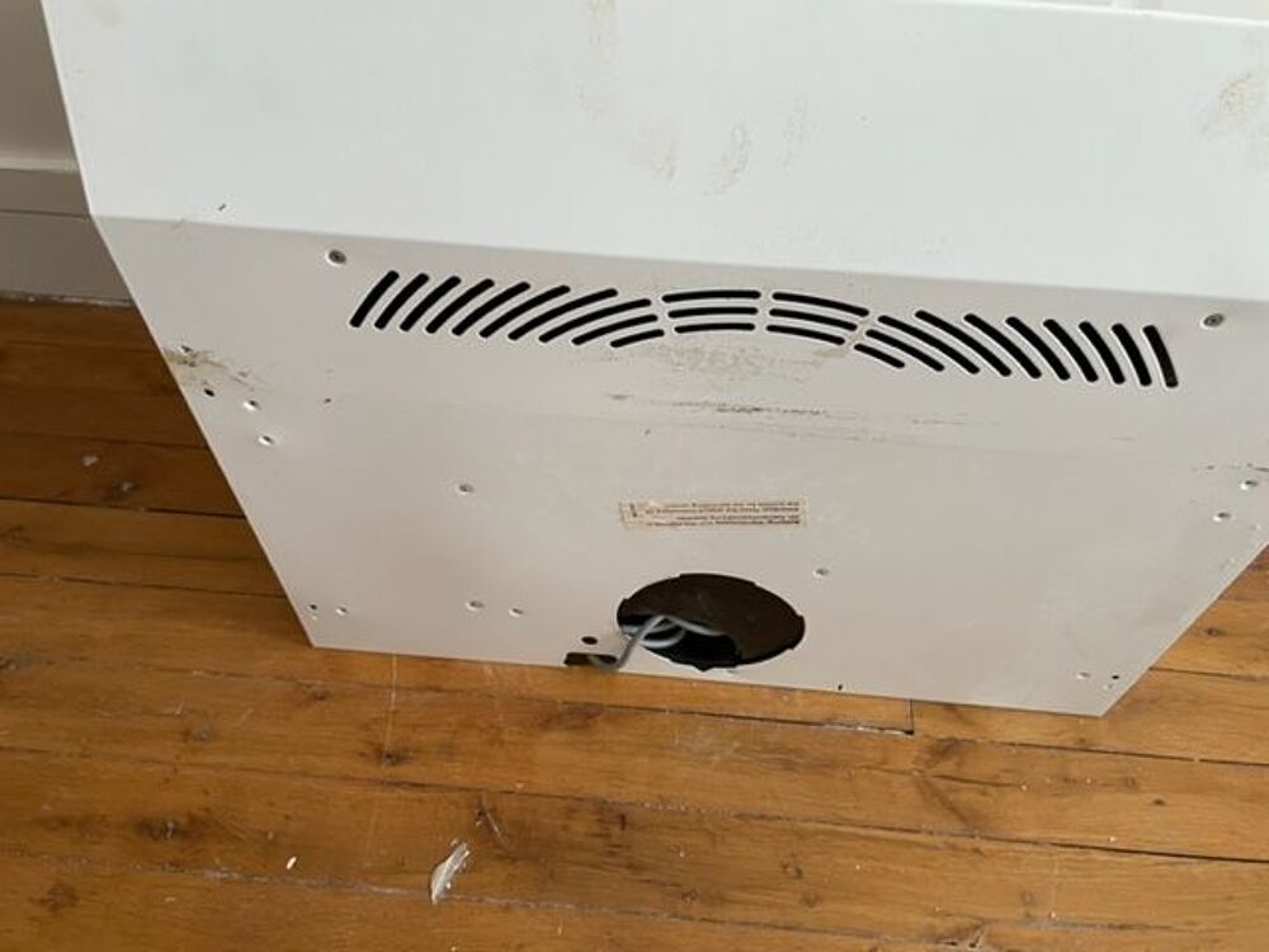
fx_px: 953
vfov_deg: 53.1
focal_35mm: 26
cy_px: 476
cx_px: 634
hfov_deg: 67.3
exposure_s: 1/73
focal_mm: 4.2
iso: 125
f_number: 1.6
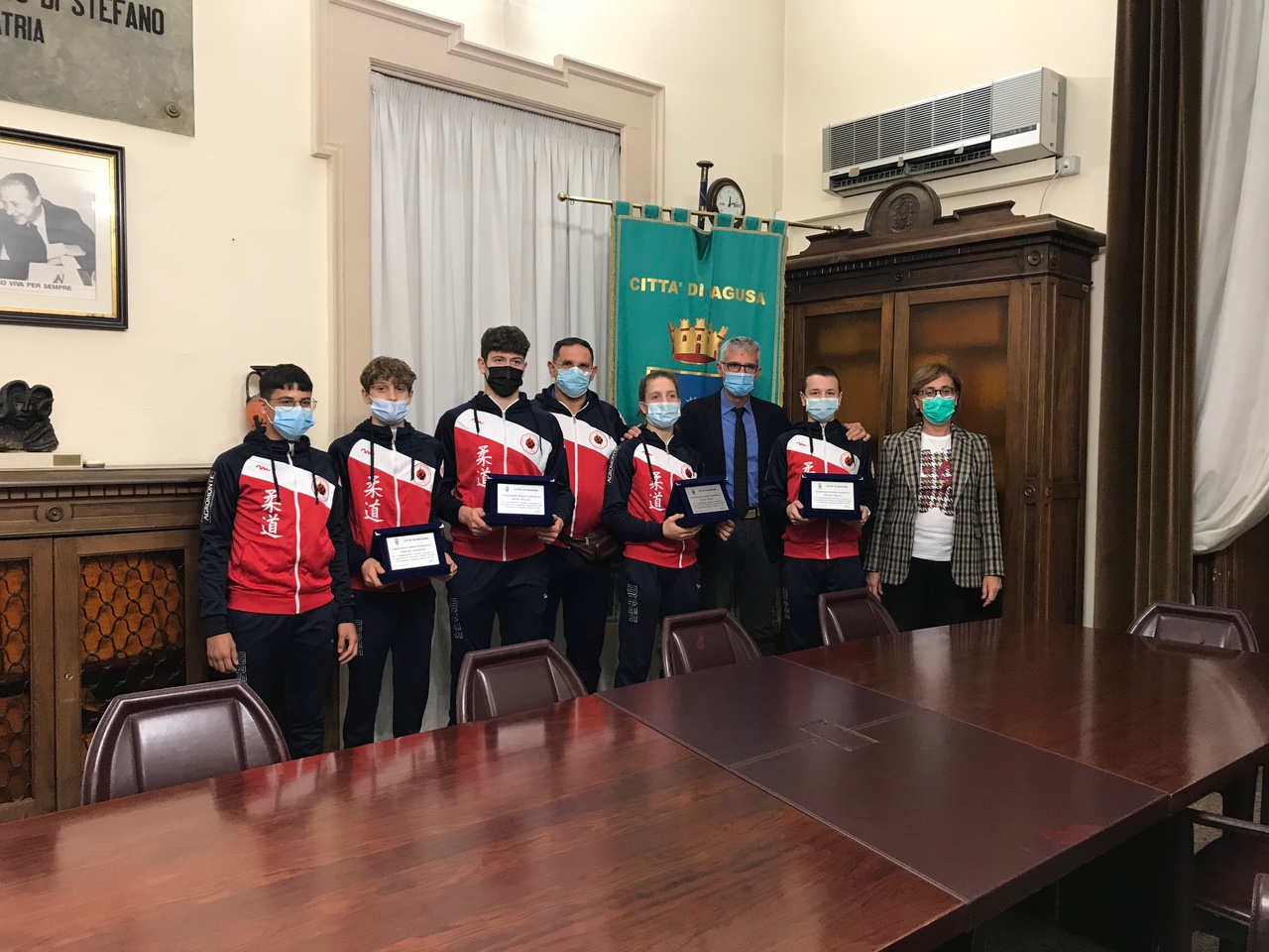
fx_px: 1026
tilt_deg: -1.3
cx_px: 634
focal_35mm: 28
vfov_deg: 49.7
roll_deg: +0.1
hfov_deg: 63.4
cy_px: 476
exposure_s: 1/17
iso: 40
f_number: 1.8
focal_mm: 3.99
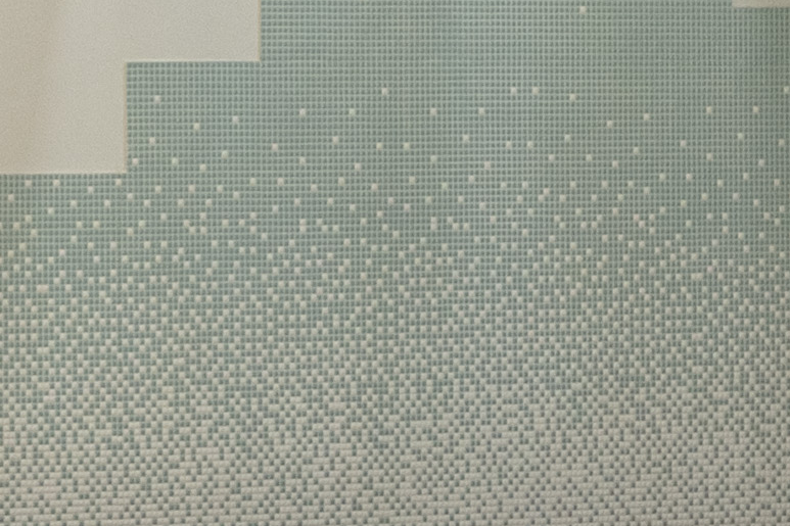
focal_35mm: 520
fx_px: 11408
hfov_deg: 4.0
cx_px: 1112
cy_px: 627
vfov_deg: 2.6
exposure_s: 1/640
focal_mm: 67
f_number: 4
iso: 400
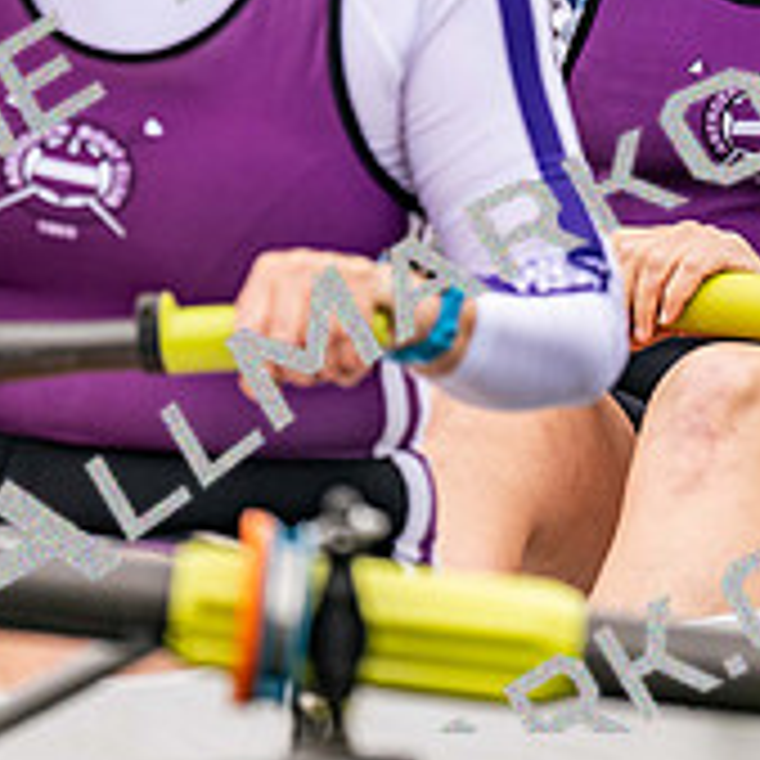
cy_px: -38
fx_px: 43419
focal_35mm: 1748
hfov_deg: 1.0
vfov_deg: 1.0
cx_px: 854
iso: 450
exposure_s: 1/2500
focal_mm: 600
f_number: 4
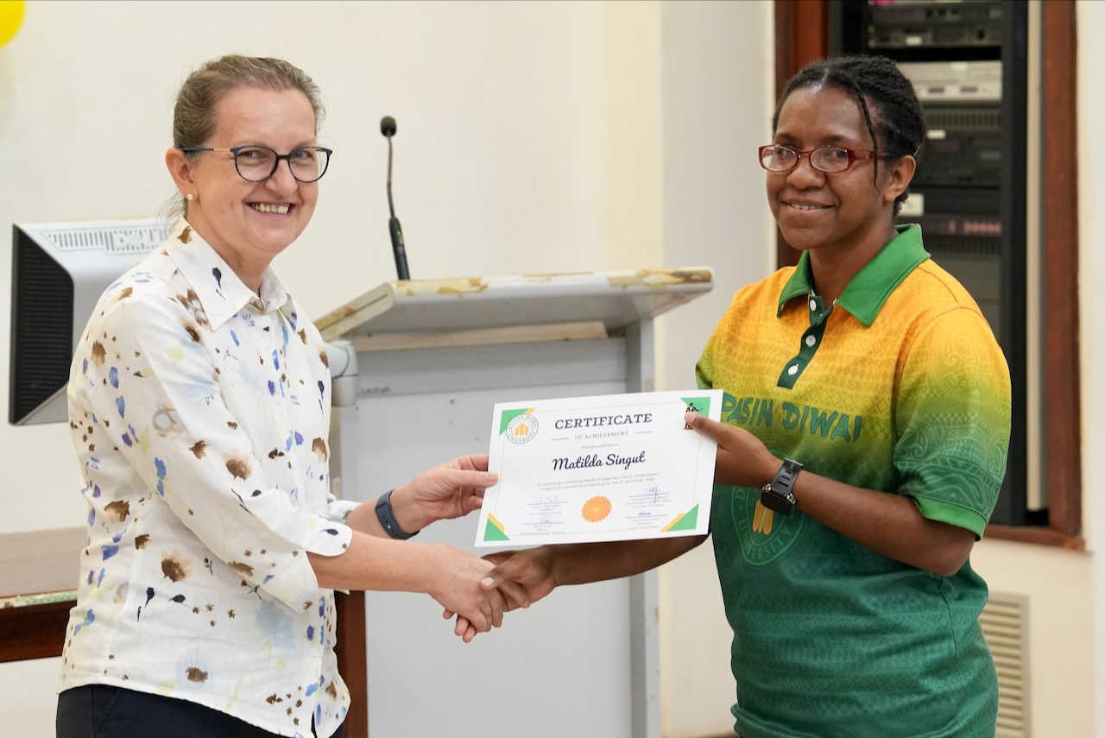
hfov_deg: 19.4
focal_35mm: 105
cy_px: 369
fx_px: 3225
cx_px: 552
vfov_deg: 13.1
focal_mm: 70
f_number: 3.2
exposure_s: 1/160
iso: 2500
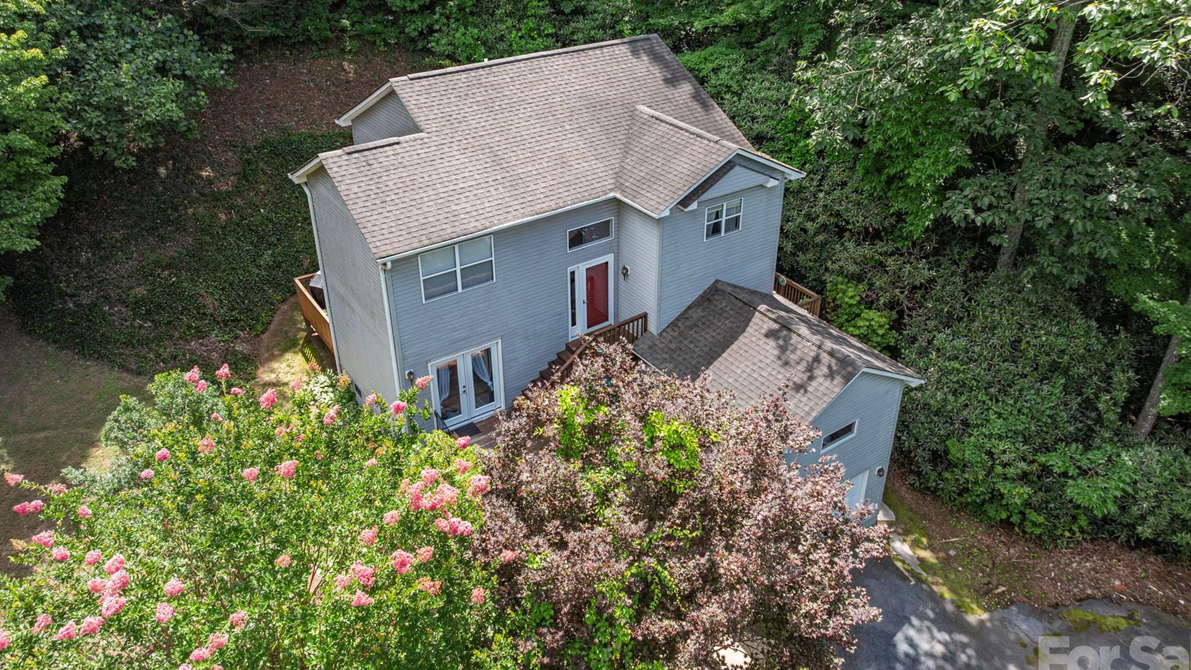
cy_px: 281
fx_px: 884
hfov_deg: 67.9
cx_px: 599
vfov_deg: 41.4
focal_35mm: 28
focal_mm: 12.29
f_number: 2.8
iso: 200
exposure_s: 1/640
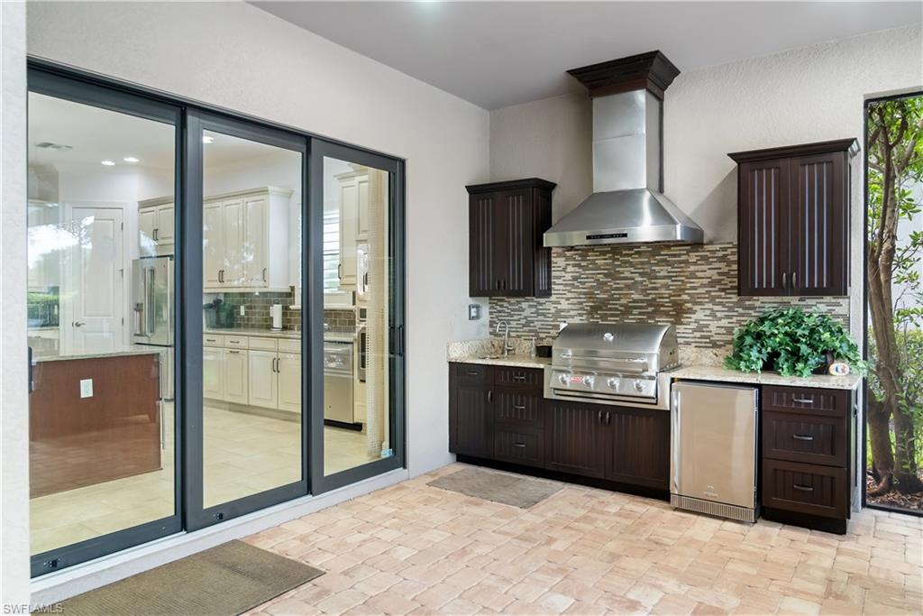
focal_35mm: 24
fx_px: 615
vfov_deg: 53.1
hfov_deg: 73.7
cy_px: 308
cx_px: 462
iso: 2500
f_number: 4.5
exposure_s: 1/30
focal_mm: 24
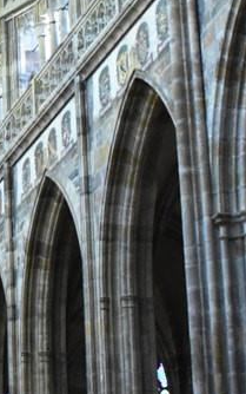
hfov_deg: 9.6
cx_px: -141
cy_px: 127
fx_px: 1415
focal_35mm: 132
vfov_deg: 15.8
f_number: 4.5
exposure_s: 1/60
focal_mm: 18
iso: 3200
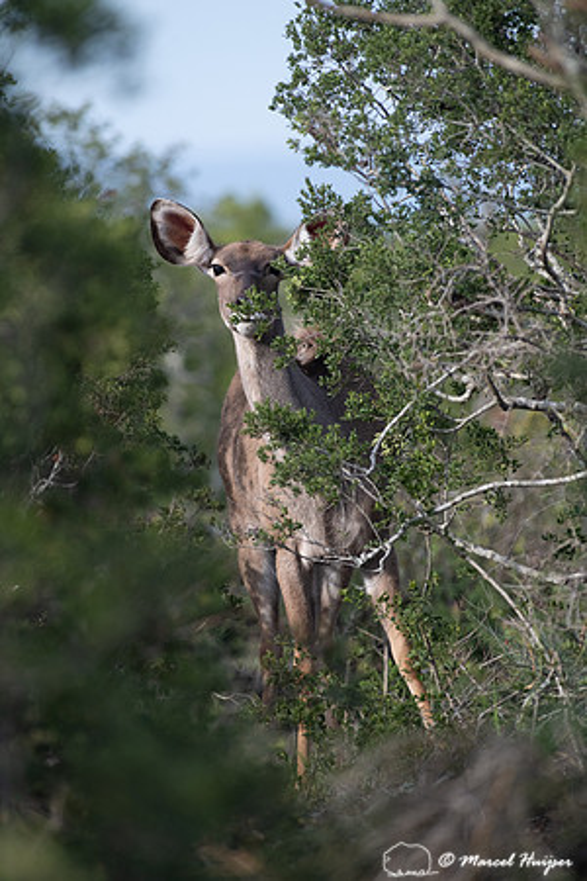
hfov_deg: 2.3
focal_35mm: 600
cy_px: 440
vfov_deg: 3.4
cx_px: 294
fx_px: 14674
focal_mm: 600
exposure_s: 1/1600
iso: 800
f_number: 6.3
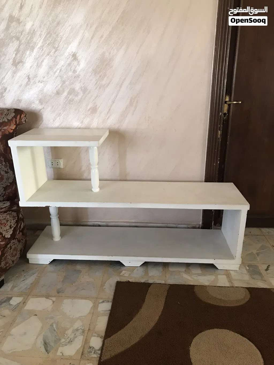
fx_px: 295
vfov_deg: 63.4
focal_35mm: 28
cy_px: 182
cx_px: 137
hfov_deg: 49.8
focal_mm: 3.99
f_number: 1.8
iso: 80
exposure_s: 1/17
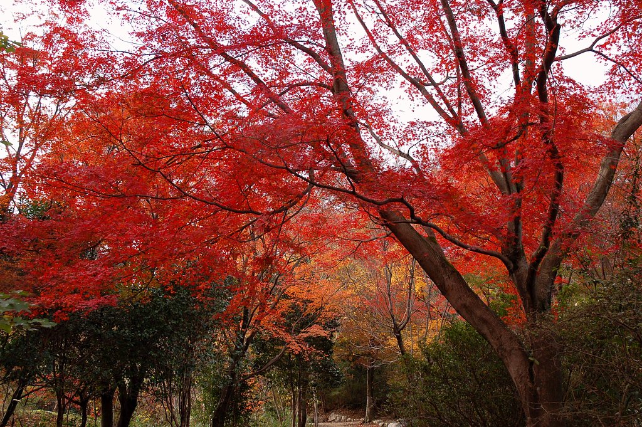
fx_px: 722
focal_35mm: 40
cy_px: 214
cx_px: 321
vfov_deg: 33.0
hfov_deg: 48.0
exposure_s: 1/125
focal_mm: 27
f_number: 5.6
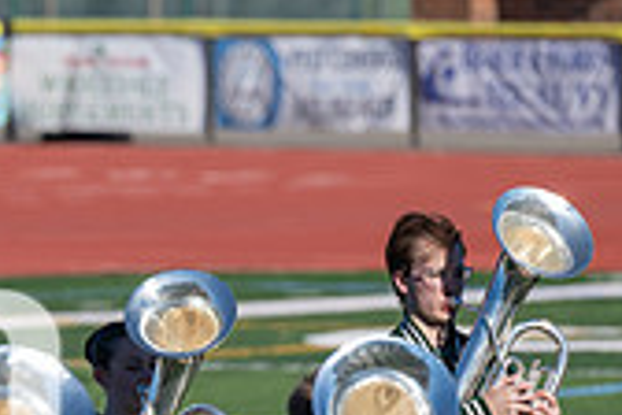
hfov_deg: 3.0
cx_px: -218
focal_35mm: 689
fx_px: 11903
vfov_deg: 2.0
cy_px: 465
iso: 160
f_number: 4
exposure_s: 1/2000
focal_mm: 200
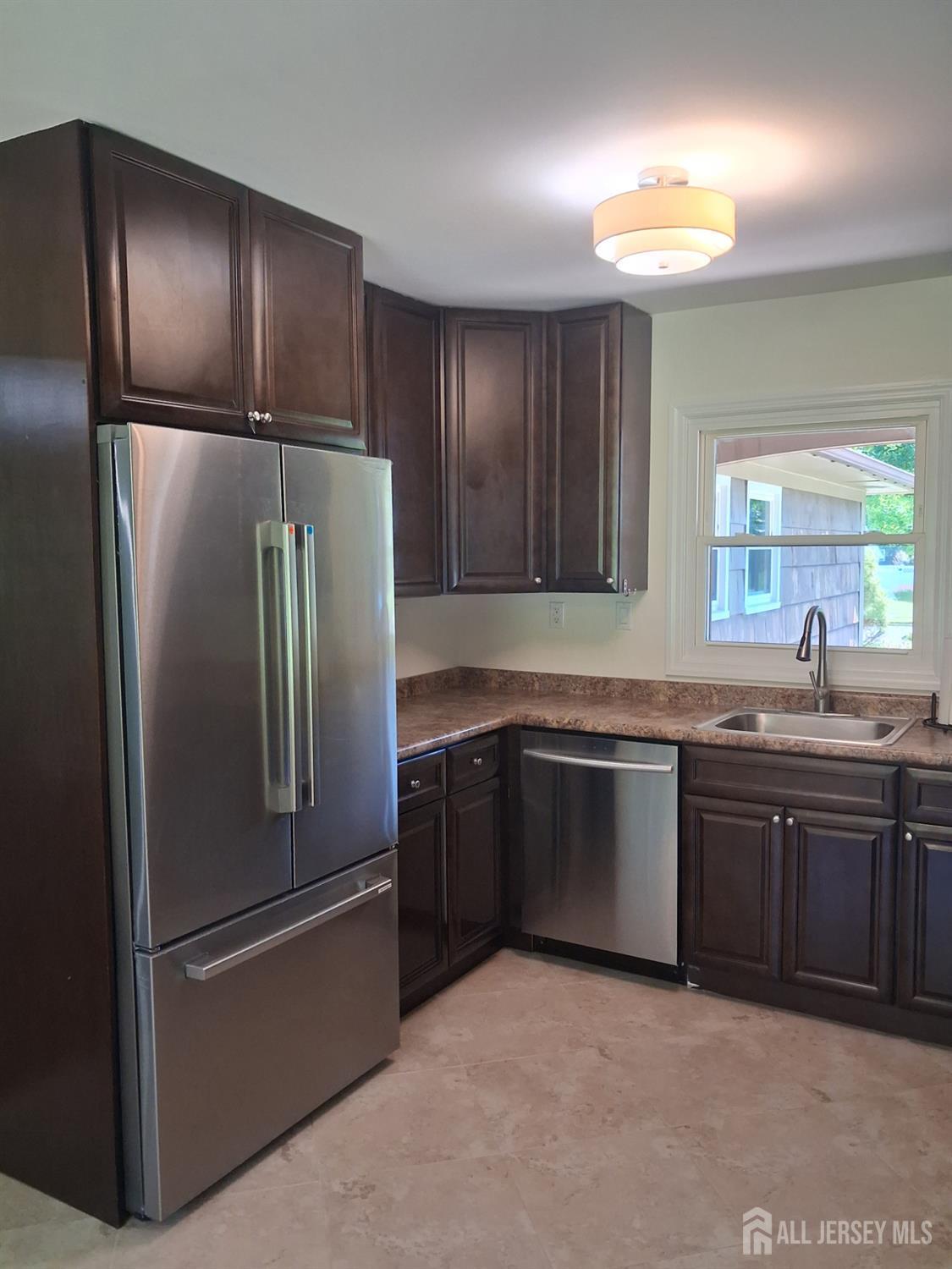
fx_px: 990
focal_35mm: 27
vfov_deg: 65.3
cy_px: 634
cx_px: 476
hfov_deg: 51.4
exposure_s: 1/100
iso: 320
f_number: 1.8
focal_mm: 4
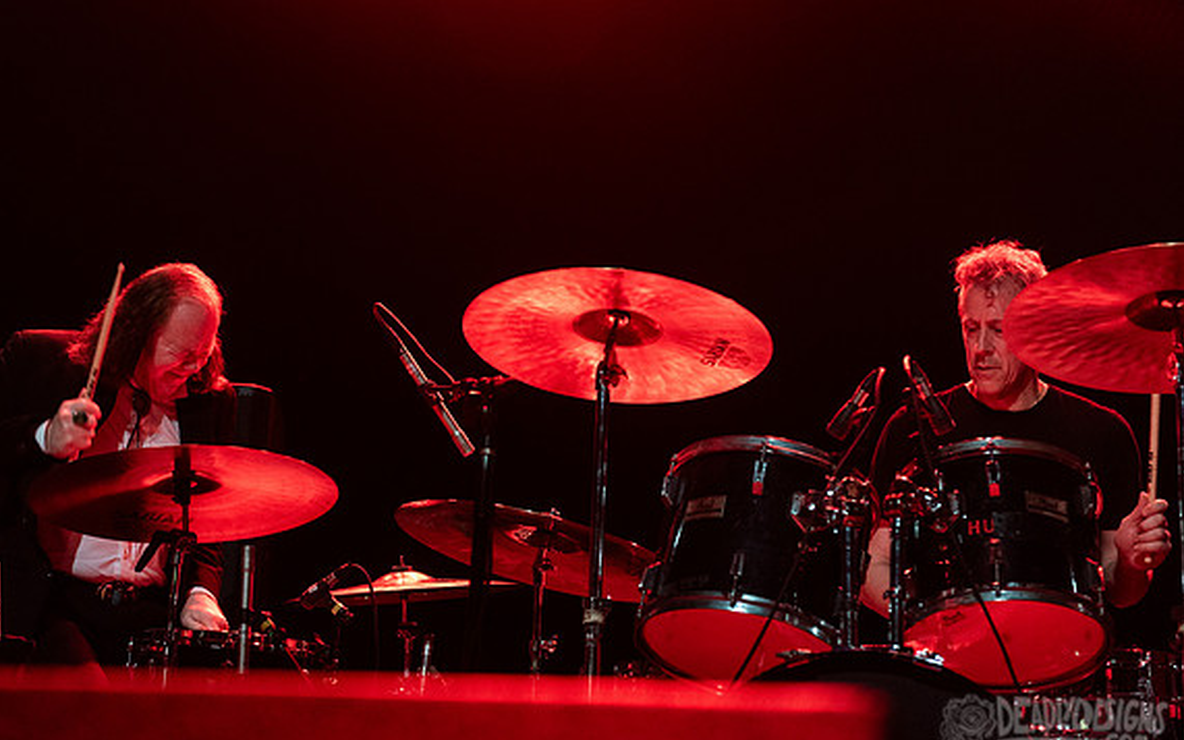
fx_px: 2098
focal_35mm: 65
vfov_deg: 20.0
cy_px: 360
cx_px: 516
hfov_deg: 31.5
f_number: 3.2
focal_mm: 55
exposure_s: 1/320
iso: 2500
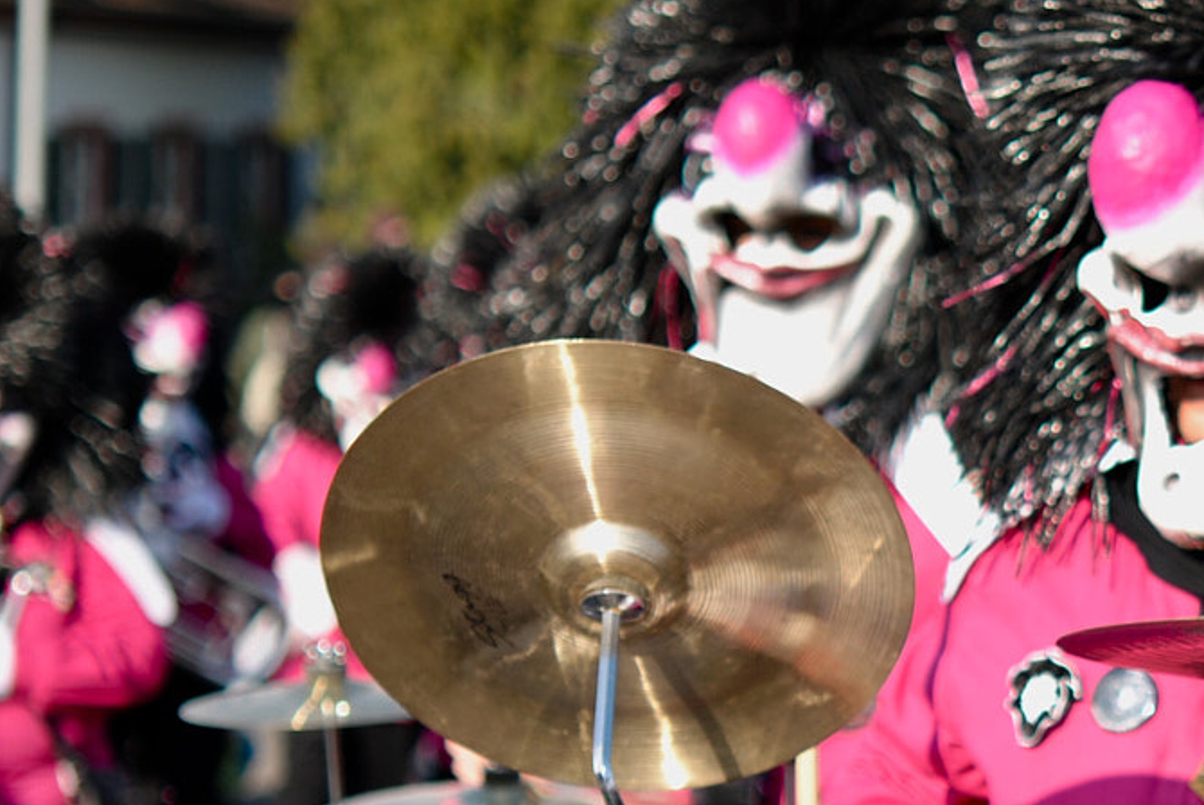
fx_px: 7197
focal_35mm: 215
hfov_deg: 9.5
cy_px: 633
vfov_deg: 6.4
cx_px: 1166
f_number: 2.8
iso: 100
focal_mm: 60
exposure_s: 1/640
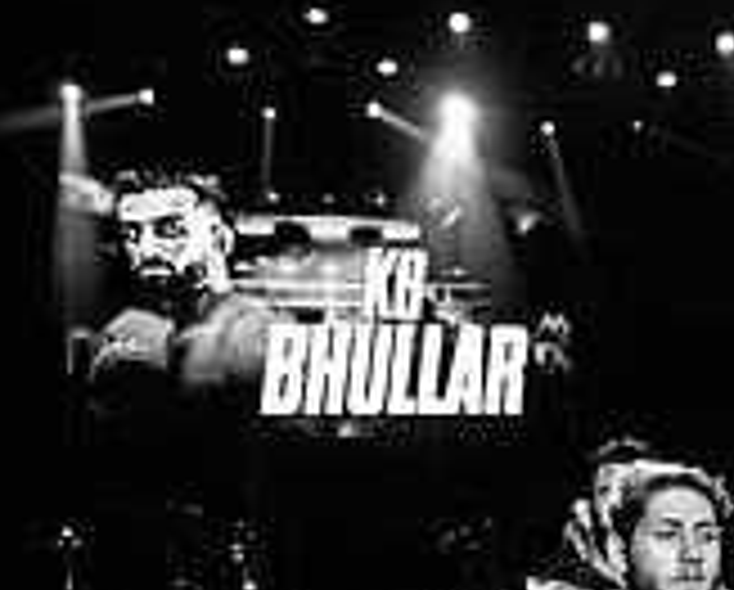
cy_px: 633
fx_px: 1741
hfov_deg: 21.2
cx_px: 1004
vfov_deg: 18.6
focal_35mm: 80
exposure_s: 1/320
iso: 5000
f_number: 2.8
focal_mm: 24
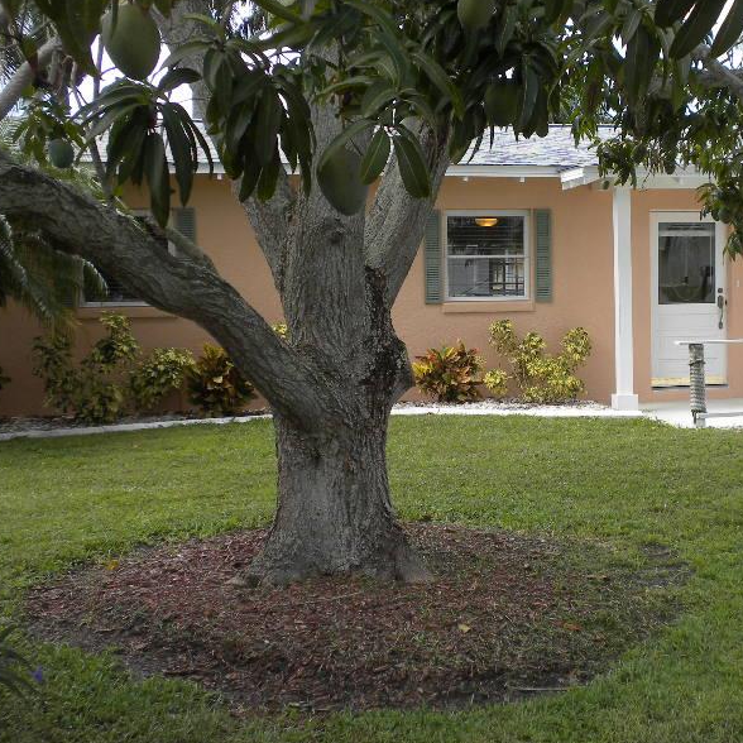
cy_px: 368
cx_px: 527
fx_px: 1384
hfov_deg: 29.7
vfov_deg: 30.0
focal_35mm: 57
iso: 64
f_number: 3.5
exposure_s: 1/188
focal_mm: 6.6
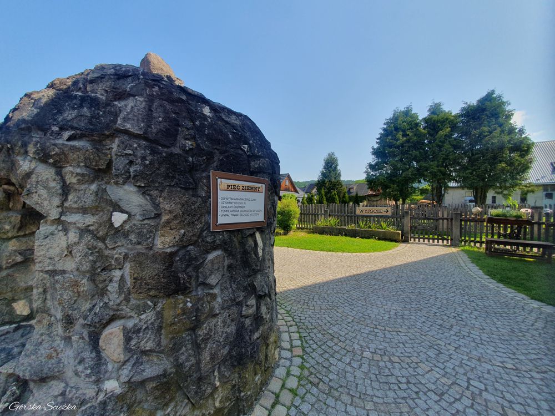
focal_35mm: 13
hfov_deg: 106.2
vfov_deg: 89.9
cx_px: 278
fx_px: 208
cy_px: 208
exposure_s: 1/720
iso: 50
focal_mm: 1.8
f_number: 2.2
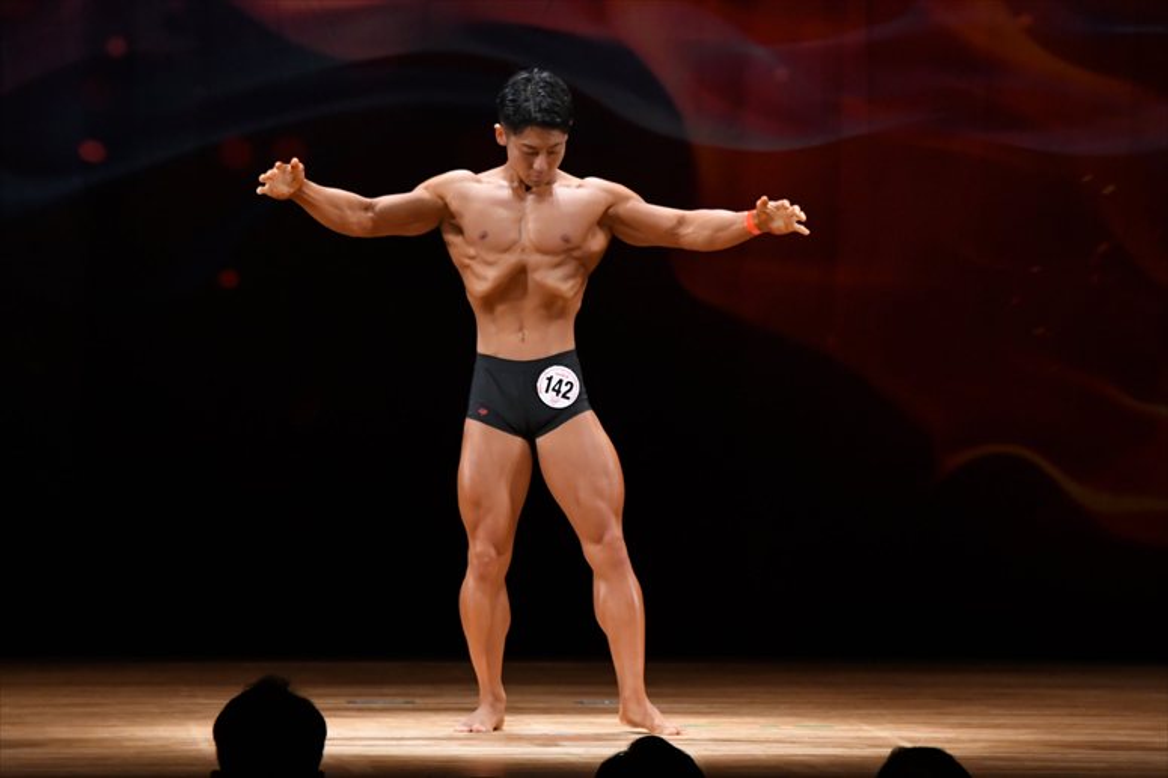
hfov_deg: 8.1
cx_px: 584
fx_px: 8269
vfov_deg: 5.4
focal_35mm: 255
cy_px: 389
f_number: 5.6
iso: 3200
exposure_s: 1/400
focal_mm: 170
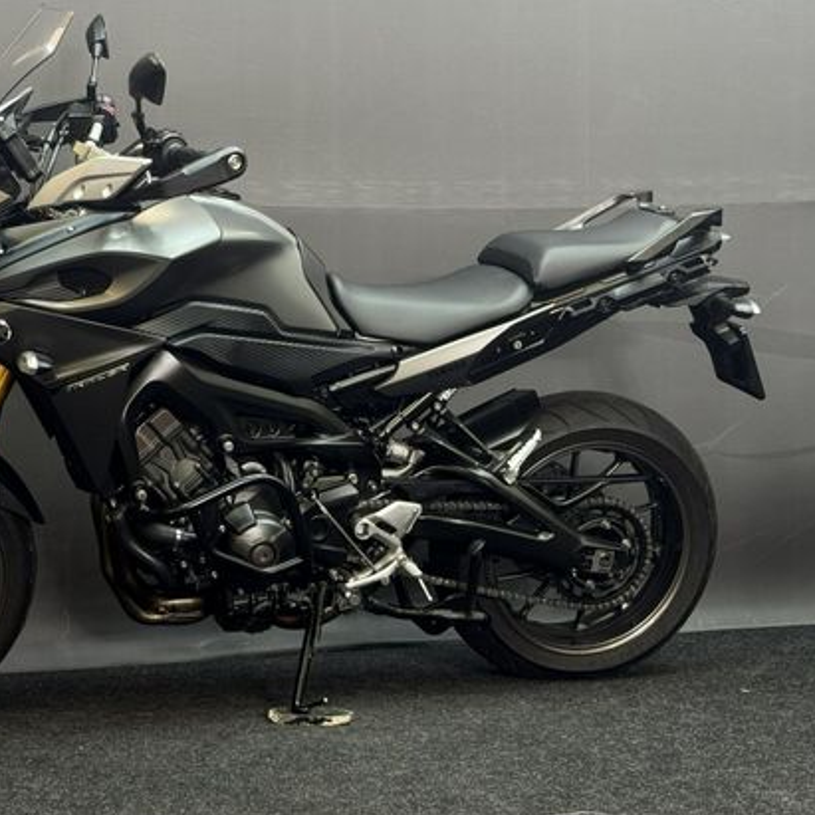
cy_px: 361
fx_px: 1758
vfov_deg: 26.1
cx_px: 232
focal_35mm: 66
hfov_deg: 25.9
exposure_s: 1/50
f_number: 1.78
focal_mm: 6.76
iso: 160
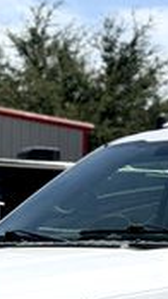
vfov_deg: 11.0
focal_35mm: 192
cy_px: 357
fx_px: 1519
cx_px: 231
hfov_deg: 6.3
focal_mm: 6.76
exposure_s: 1/8772
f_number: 1.78
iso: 80
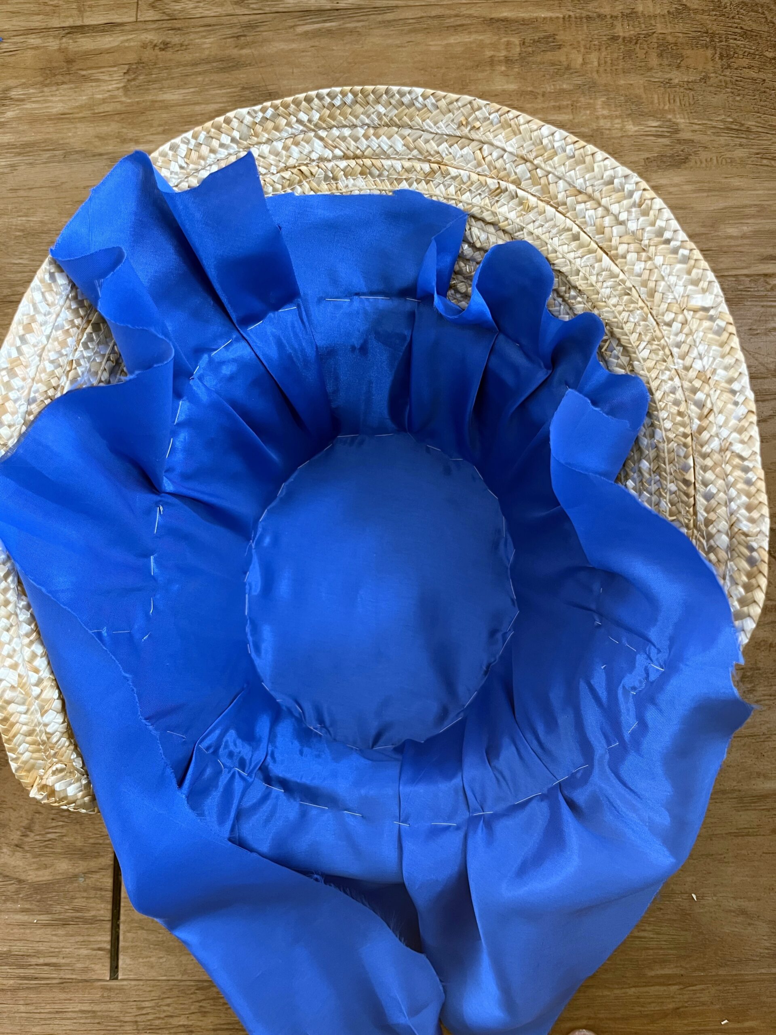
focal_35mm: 26
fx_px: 777
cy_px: 518
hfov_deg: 53.1
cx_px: 388
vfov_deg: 67.3
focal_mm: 5.1
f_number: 1.6
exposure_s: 1/60
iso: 320
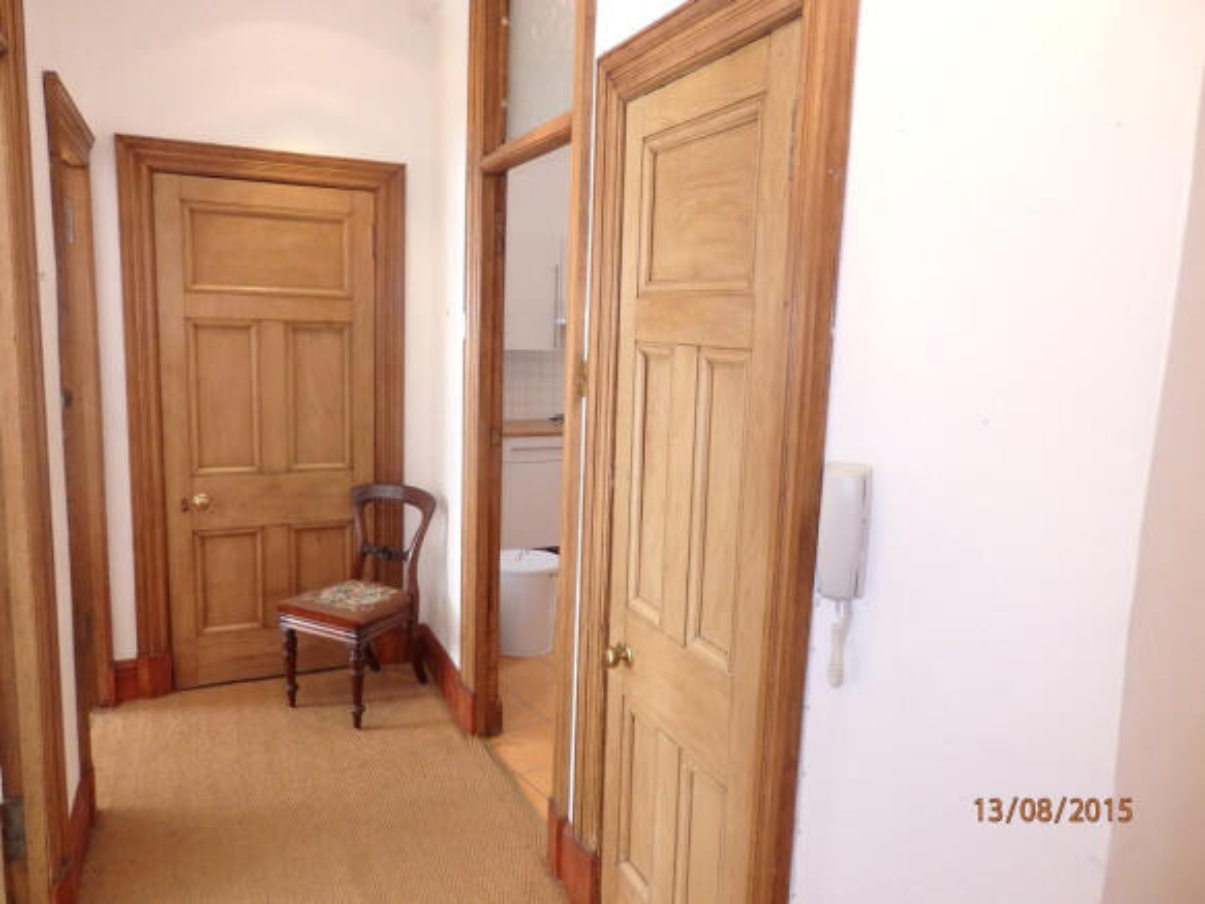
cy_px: 452
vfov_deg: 54.9
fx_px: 870
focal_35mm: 25
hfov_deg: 69.4
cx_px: 602
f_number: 3
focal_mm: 4.5
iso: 400
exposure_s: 1/30
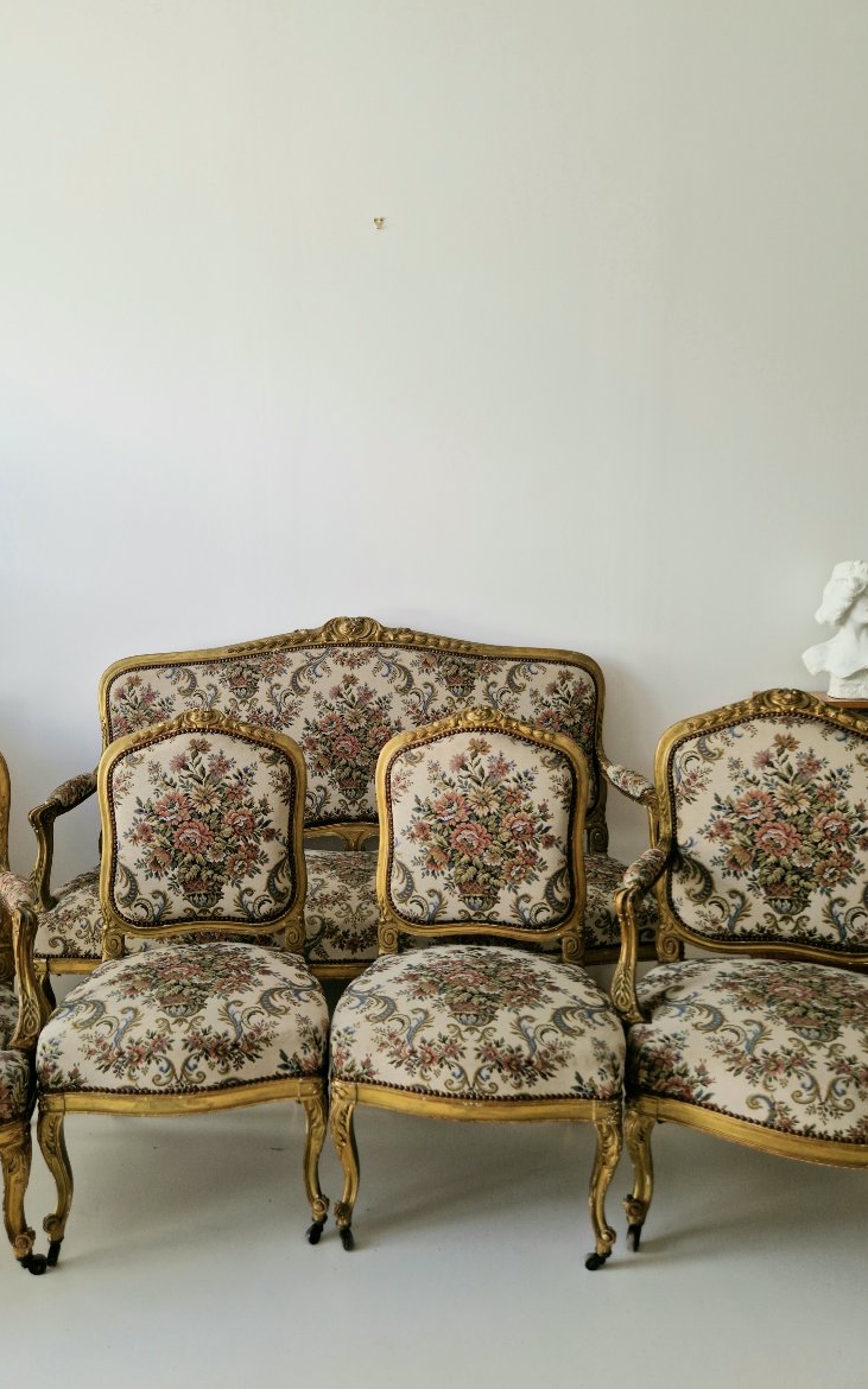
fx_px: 946
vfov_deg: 72.5
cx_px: 372
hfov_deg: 49.1
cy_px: 710
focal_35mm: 25
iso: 50
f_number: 1.8
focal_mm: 5.4
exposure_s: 1/100
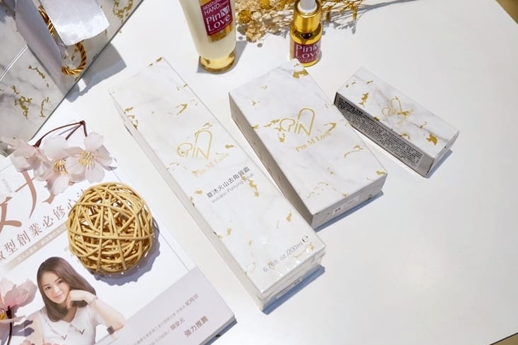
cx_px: 184
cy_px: 146
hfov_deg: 55.0
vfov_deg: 38.8
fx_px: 489
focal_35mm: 34
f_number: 3.5
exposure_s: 1/60
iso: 200
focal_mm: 12
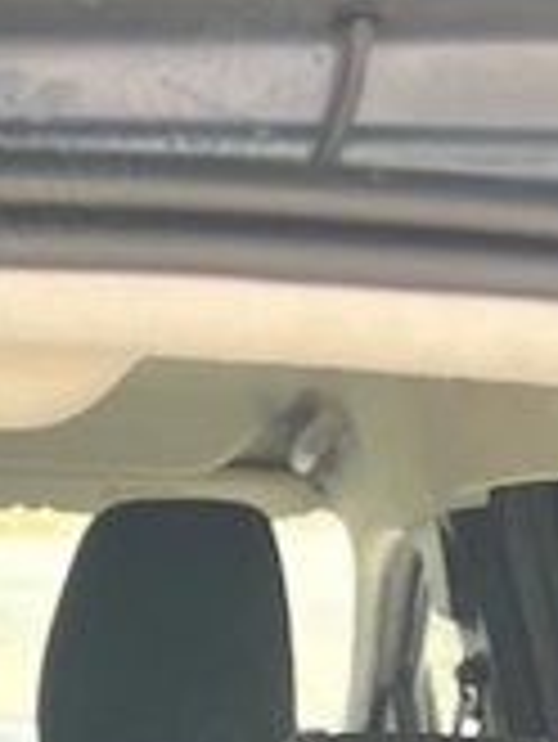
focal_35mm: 126
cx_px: -324
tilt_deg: -25.1
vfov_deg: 13.0
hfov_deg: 11.2
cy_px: 1605
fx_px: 2705
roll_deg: +2.1
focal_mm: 5.1
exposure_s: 1/164
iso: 64
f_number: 1.6
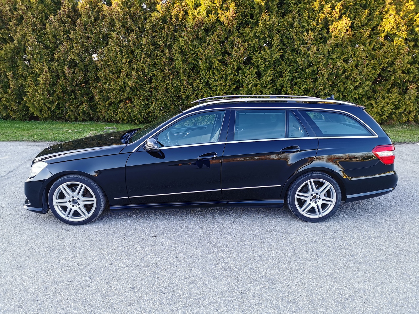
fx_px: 327
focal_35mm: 27
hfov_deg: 65.3
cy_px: 157
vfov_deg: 51.4
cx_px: 210
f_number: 1.6
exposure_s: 1/172
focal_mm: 5.56
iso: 50
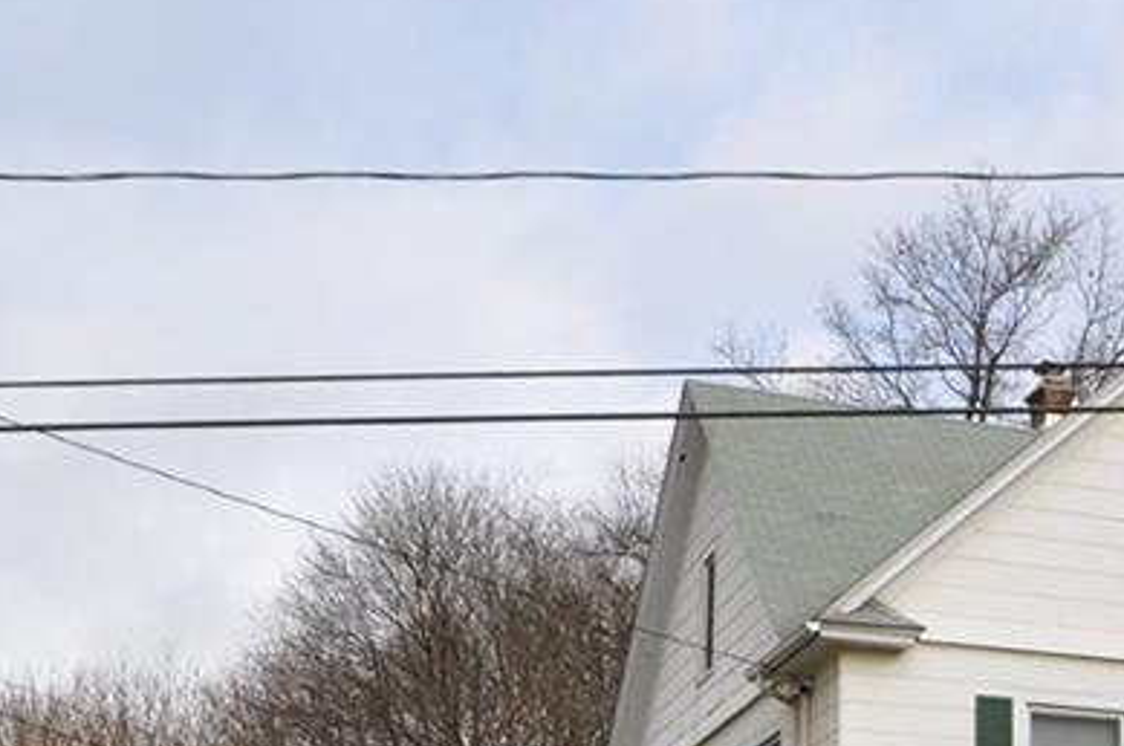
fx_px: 2213
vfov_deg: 18.5
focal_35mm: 71
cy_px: 776
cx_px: 1266
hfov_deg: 26.1
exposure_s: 1/250
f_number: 8
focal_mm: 18
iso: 200
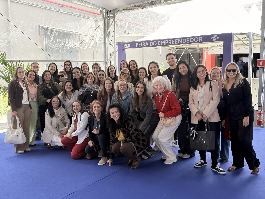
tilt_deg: -4.5
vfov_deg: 49.7
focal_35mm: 28
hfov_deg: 63.4
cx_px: 132
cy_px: 100
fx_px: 214
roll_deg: +0.0
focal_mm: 6.76
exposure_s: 1/598
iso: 100
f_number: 1.78
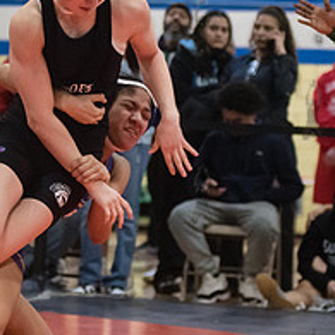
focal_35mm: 202
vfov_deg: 8.7
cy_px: 109
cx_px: -21
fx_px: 2212
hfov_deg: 8.6
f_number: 3.5
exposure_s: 1/500
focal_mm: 80
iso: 8000
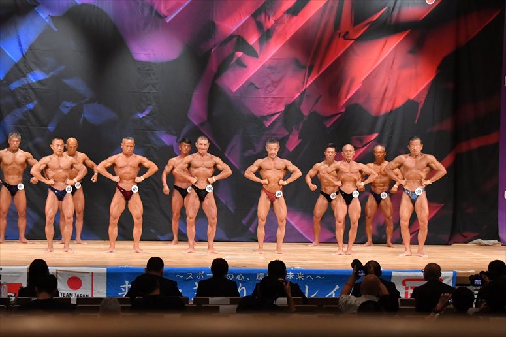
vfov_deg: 11.7
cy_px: 168
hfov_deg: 17.5
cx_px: 253
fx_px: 1644
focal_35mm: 117
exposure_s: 1/400
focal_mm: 78
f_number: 5.6
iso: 7200
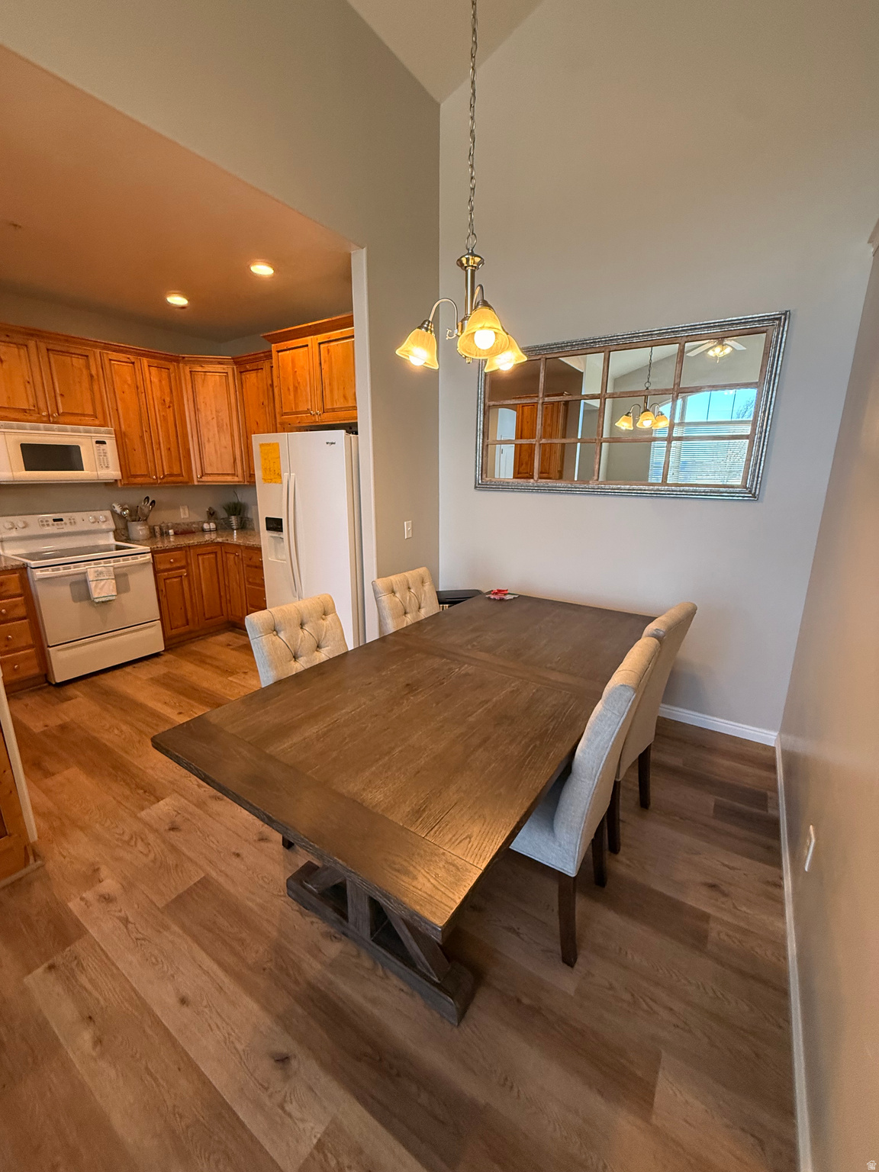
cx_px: 440
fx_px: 474
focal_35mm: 14
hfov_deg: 85.7
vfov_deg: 102.1
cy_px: 586
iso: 320
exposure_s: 1/120
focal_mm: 2.22
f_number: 2.2
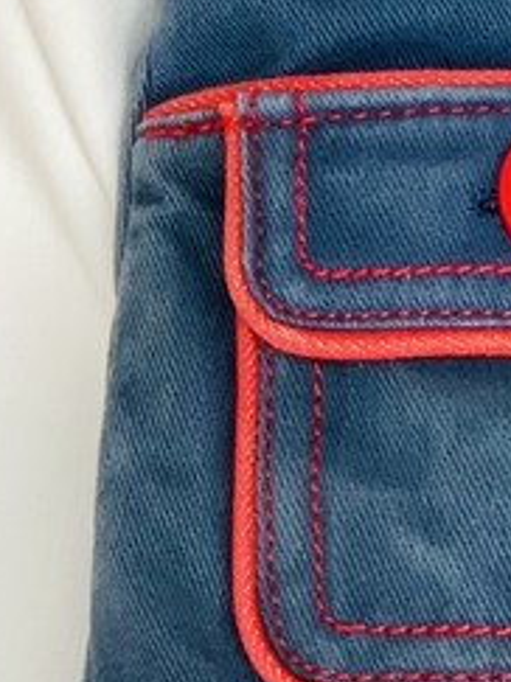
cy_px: 168
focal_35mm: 214
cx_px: 340
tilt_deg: -80.0
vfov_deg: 9.2
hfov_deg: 6.9
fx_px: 4216
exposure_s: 1/122
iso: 100
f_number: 2.4
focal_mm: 6
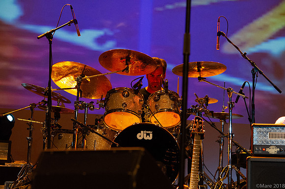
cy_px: 94
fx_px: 965
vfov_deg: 11.2
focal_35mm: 122
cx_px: 142
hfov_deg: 16.8
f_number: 6.3
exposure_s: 1/160
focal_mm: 122
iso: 8000
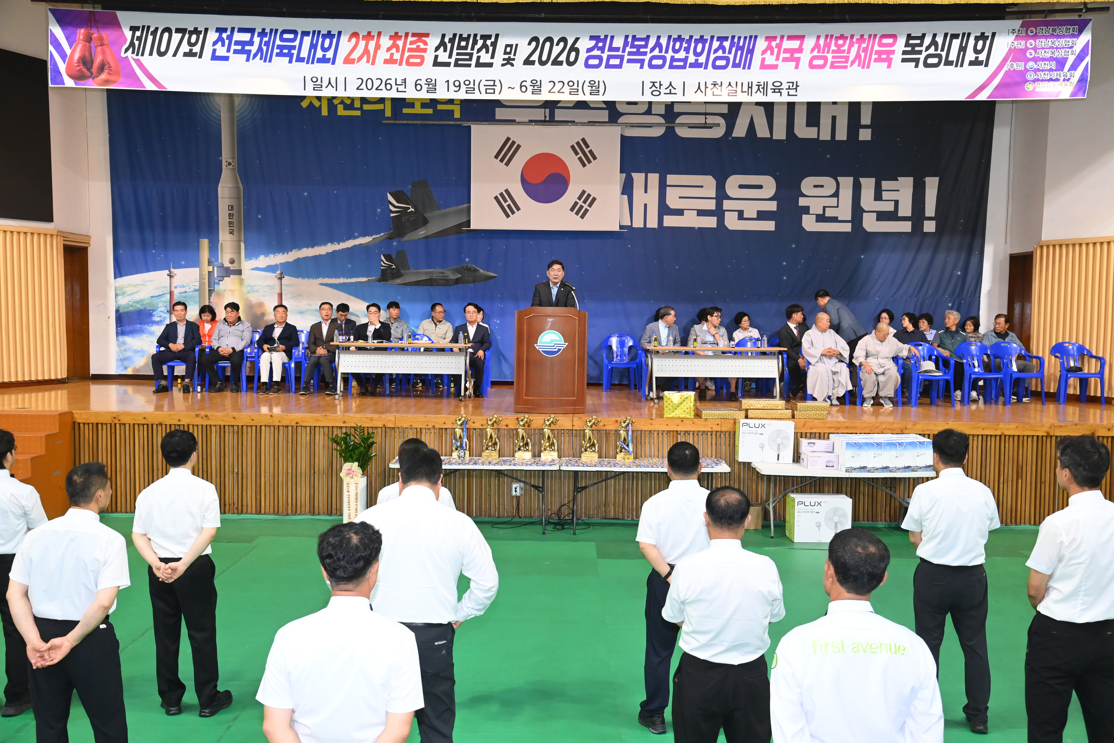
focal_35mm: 34
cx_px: 557
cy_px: 372
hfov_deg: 55.8
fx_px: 1052
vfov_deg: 38.9
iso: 5000
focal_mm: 34
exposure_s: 1/250
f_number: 6.3
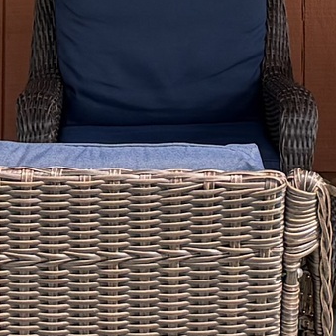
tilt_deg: +1.0
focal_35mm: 192
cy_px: -276
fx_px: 2108
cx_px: 258
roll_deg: -0.3
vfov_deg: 8.7
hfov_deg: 9.1
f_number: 1.78
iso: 80
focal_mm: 6.76
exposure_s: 1/1855
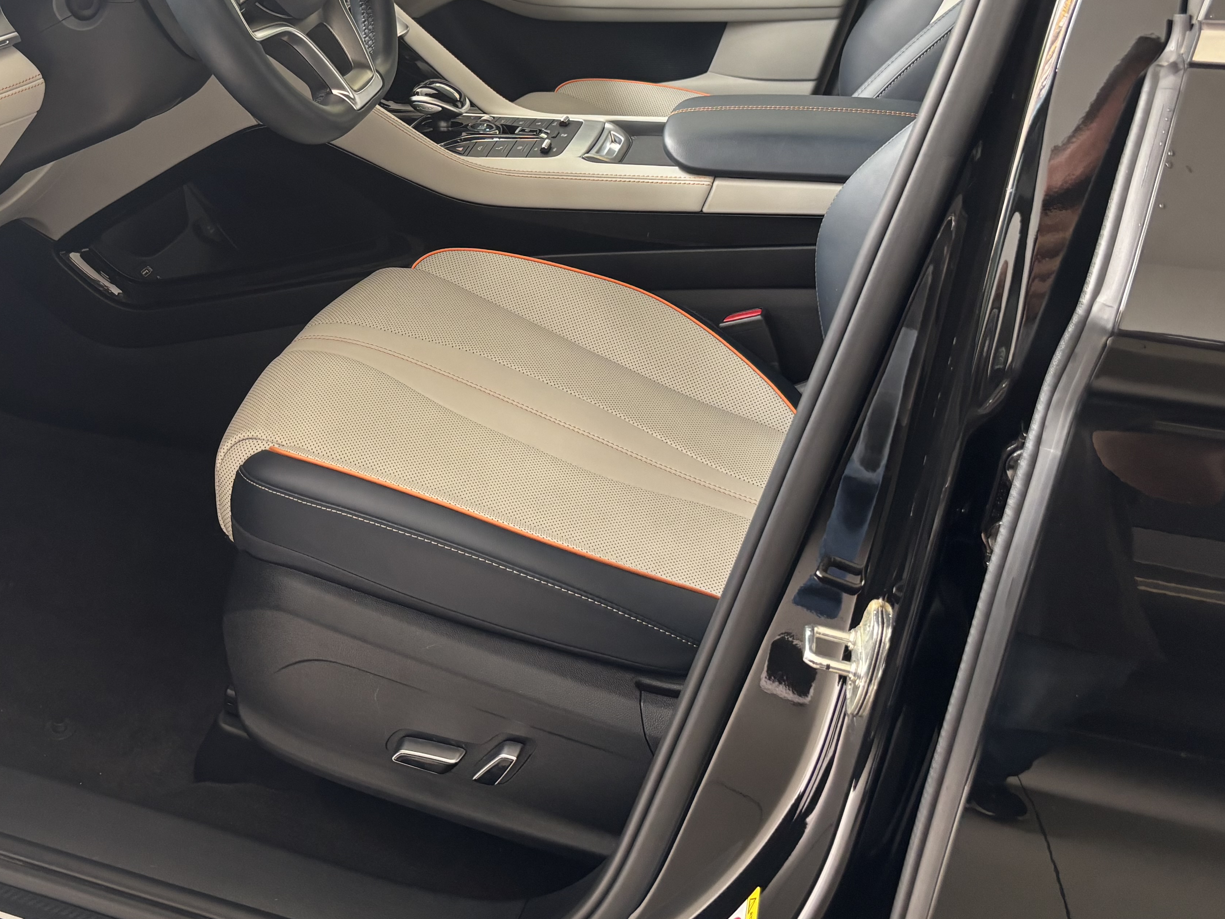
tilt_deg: -21.5
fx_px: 1557
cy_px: 190
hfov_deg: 42.2
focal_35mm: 44
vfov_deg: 32.0
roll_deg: -3.0
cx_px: 376
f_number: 1.6
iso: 160
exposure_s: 1/60
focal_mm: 5.96
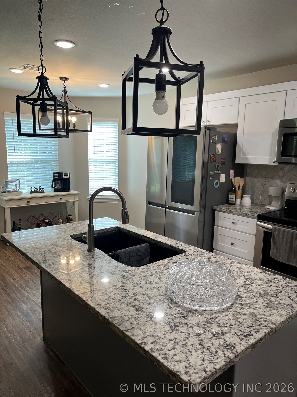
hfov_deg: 53.1
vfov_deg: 67.3
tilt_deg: -9.6
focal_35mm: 26
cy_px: 198
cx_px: 148
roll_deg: +0.0
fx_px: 297
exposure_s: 1/120
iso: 80
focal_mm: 5.1
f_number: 1.6
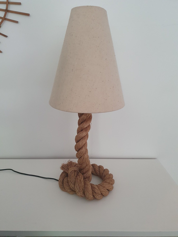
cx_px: 89
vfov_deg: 67.3
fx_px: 178
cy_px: 118
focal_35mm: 26
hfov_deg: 53.1
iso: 640
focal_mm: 4.32
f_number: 1.5
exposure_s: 1/50
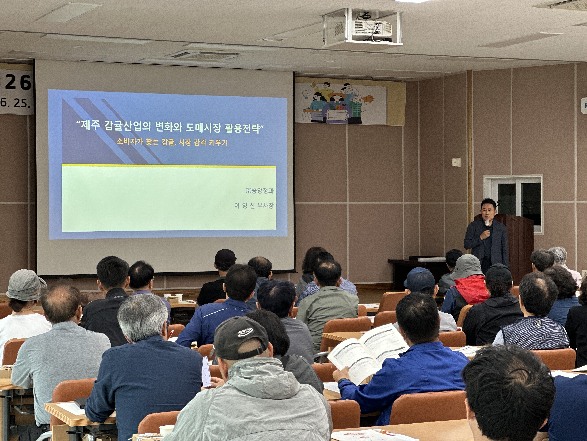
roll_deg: +0.5
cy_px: 220
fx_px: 1306
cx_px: 294
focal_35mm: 77
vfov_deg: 19.1
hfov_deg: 25.3
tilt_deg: +0.2
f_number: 2.8
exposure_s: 1/40
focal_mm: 9
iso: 200
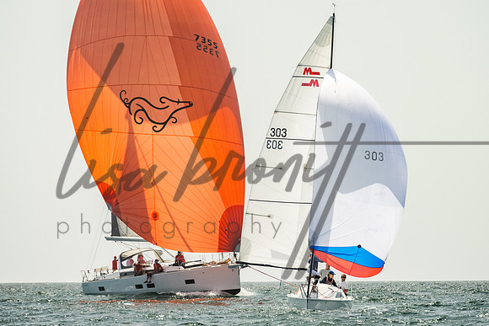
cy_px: 155
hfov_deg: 6.5
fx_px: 4315
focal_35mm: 318
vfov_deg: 4.3
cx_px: 240
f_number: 6.3
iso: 320
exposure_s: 1/1250
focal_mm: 200
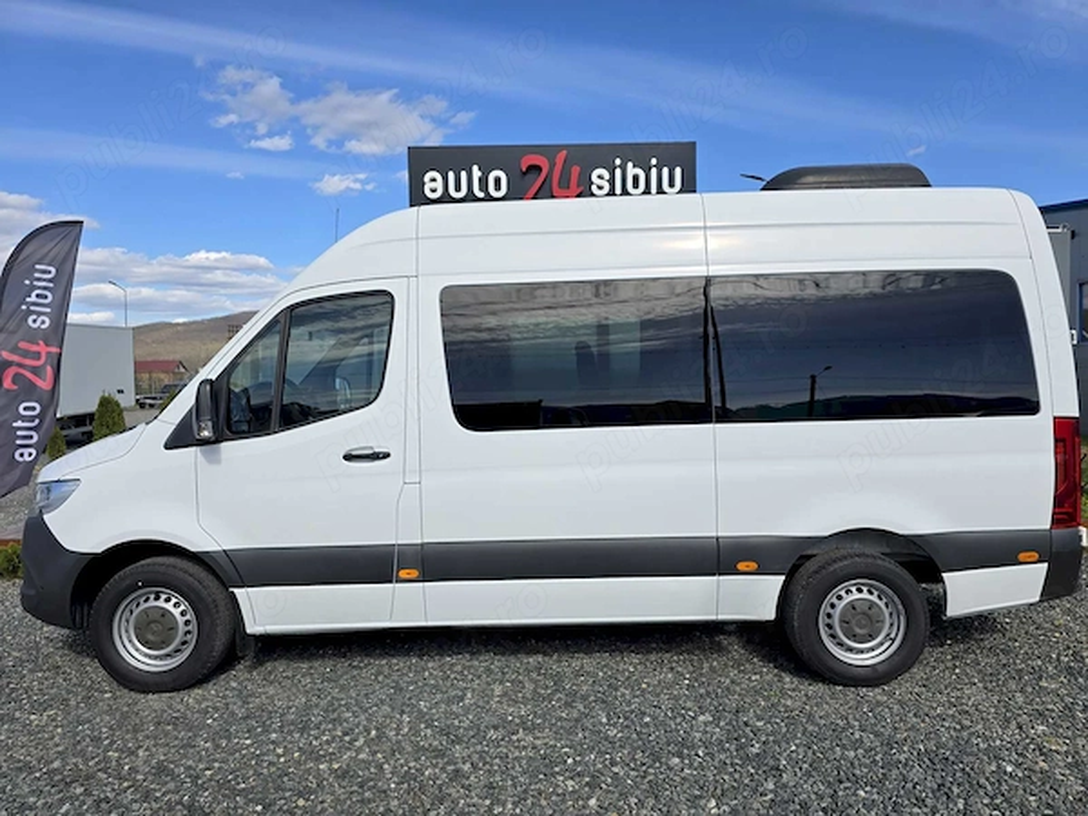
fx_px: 723
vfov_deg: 58.9
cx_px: 544
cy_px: 408
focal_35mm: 23
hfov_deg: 73.9
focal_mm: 6.3
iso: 12
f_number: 1.7
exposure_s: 1/742
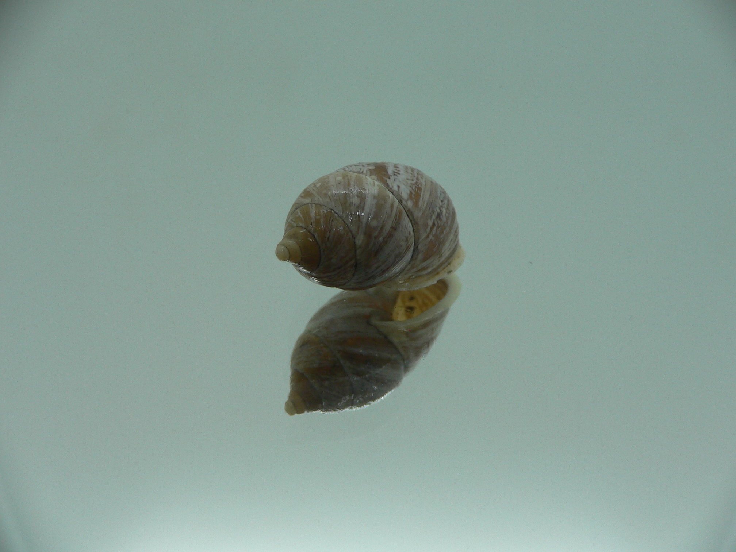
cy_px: 276
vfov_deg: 40.7
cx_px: 368
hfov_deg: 52.6
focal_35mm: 35
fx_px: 744
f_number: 2.8
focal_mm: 4.6
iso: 80
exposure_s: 1/60
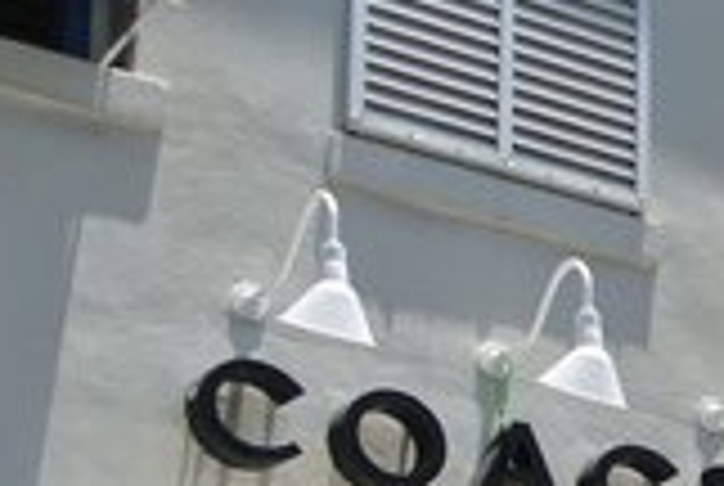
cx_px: 1025
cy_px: 846
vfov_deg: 9.7
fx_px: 2720
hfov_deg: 14.3
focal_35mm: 135
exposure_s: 1/640
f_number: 4.5
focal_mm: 12.7
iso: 100
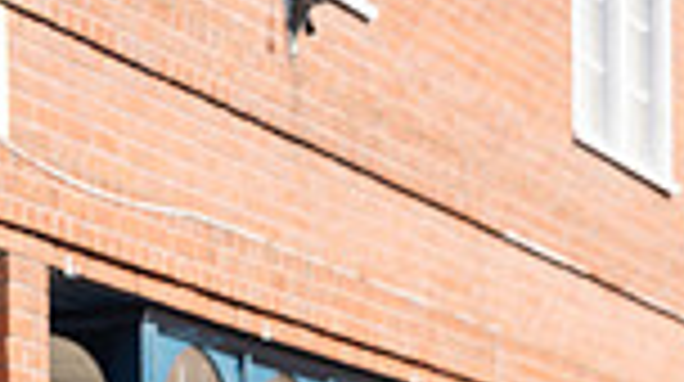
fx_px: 4220
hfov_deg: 9.3
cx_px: 518
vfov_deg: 5.0
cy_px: 935
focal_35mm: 233
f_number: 4
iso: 100
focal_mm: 75
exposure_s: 1/400
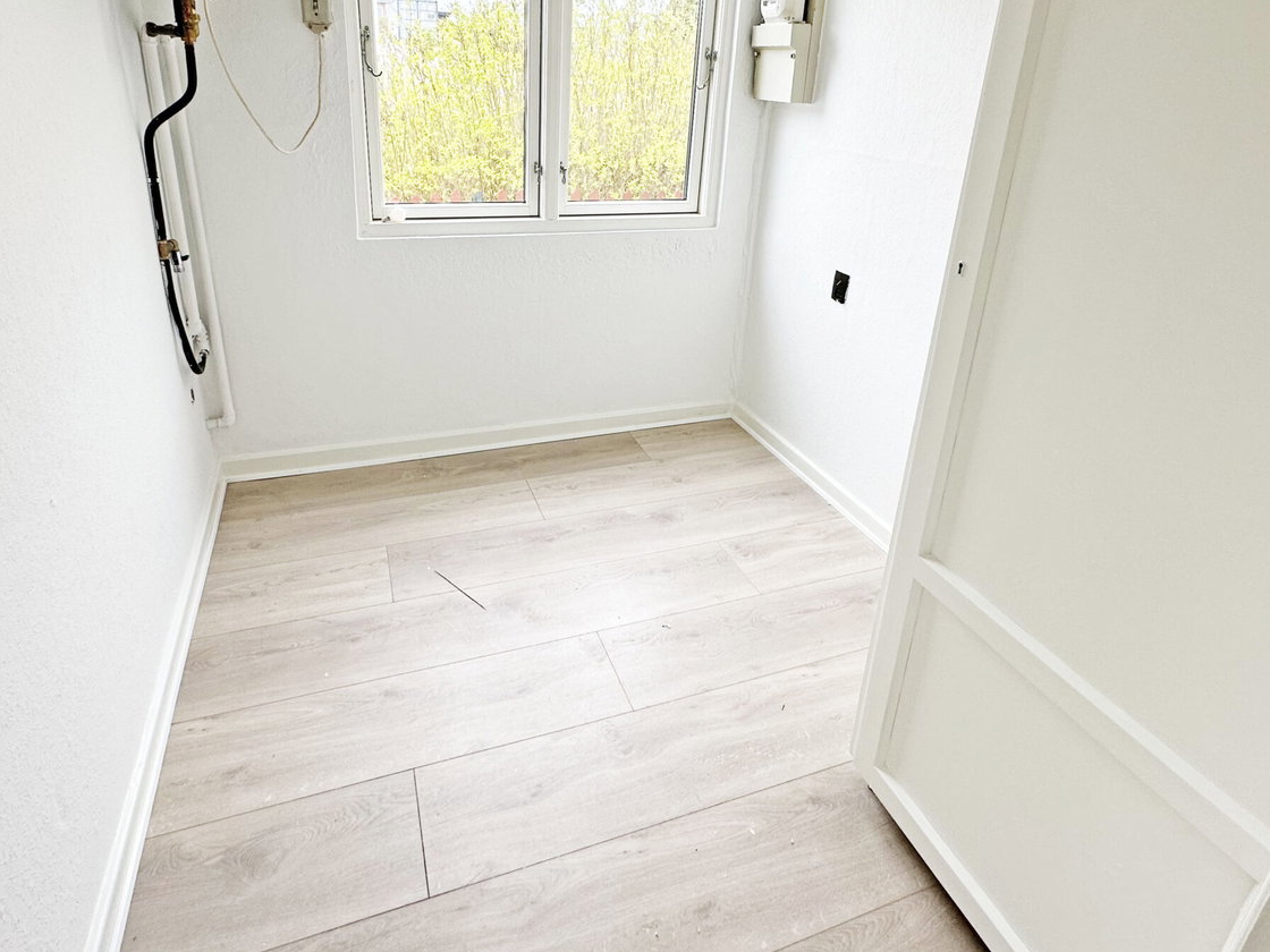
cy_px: 333
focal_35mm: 20
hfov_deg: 81.7
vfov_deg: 64.6
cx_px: 607
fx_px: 734
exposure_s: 1/99
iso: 64
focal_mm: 2.22
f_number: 2.2
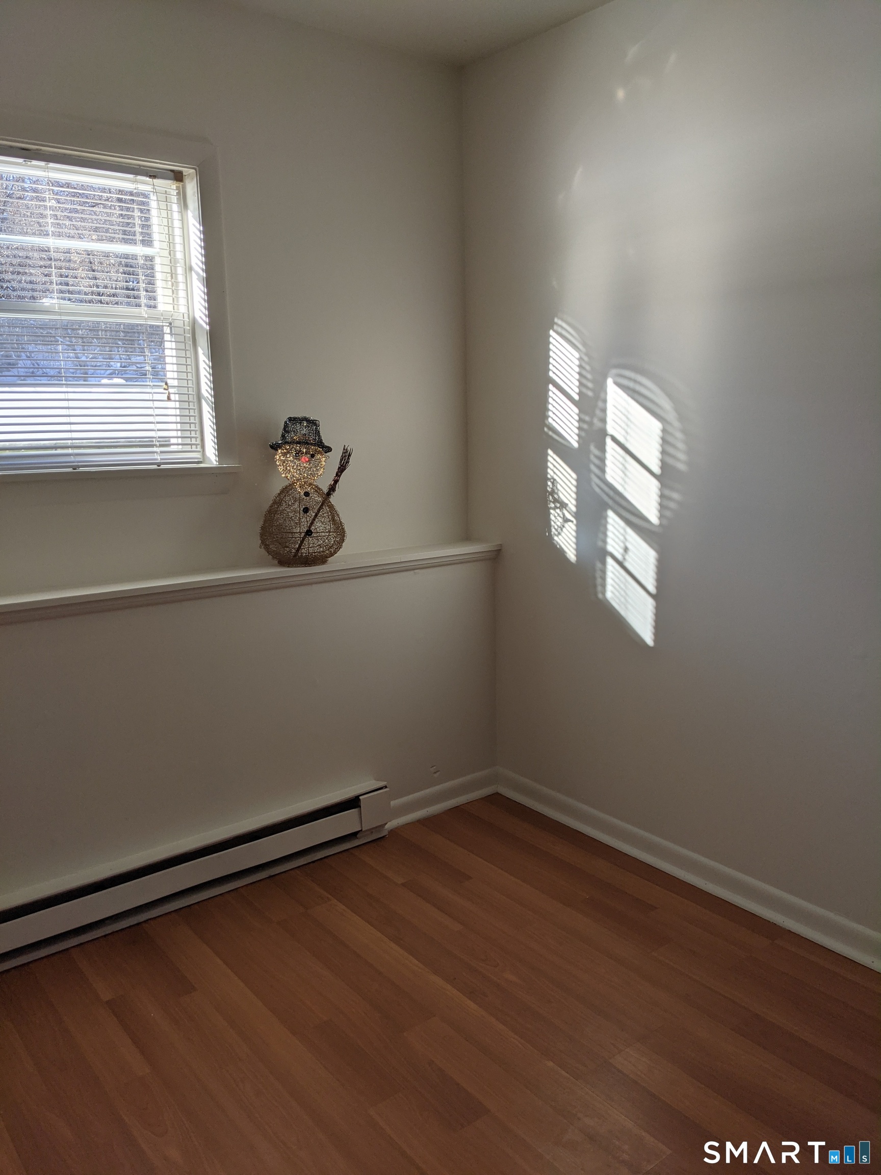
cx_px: 440
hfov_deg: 51.4
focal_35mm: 27
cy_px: 588
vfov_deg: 65.3
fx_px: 916
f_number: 1.73
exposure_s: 1/460
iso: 42
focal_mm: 4.38
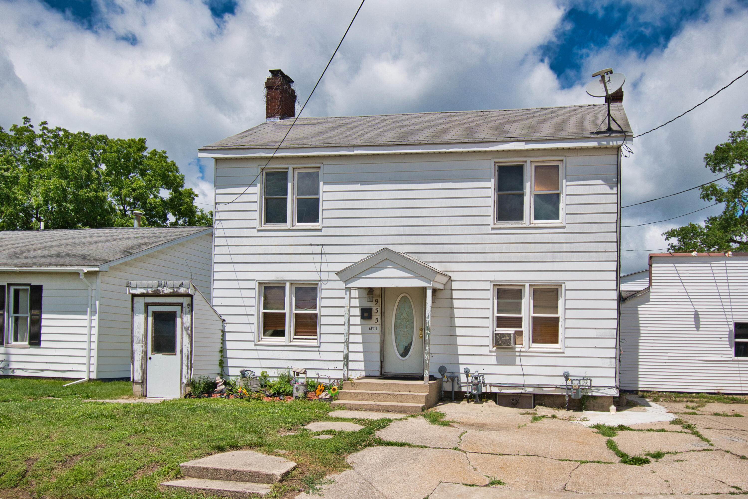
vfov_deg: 47.9
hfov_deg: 67.4
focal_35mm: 27
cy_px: 250
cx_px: 374
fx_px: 561
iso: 640
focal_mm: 18
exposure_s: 1/4000
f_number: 7.1
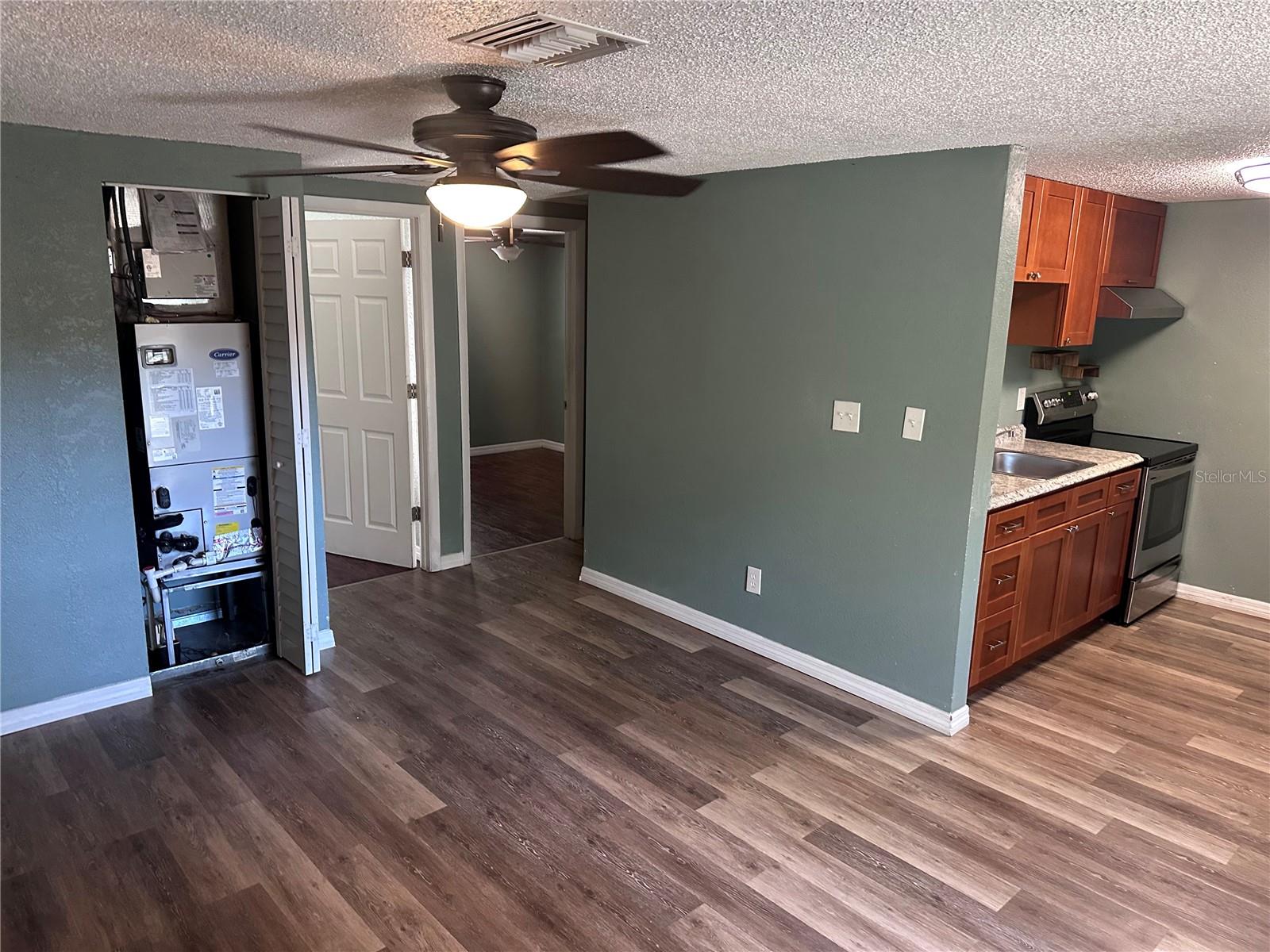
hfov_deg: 71.6
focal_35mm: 24
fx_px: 881
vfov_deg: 56.8
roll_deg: -0.8
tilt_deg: -11.1
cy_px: 476
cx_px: 635
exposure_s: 1/60
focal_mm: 6.86
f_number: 1.78
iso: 500
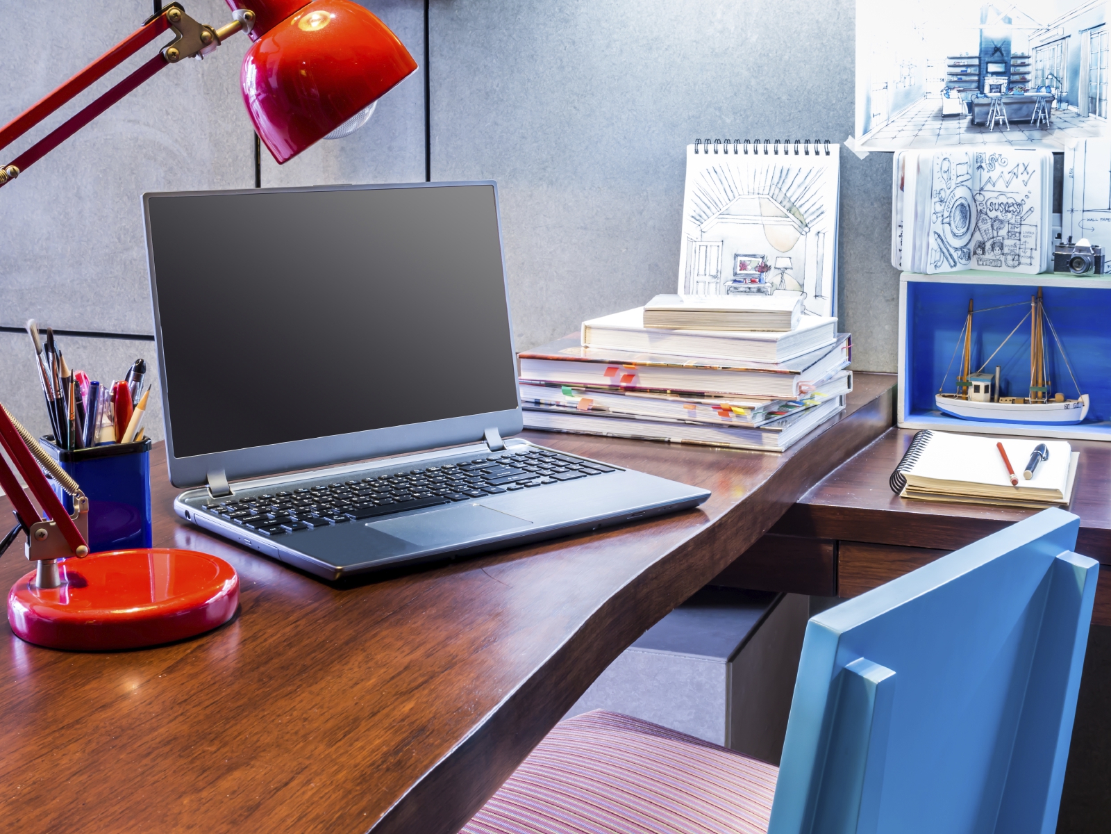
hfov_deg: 38.2
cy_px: 417
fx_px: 1605
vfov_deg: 29.1
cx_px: 556
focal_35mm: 50
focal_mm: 25
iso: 200
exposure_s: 1.6
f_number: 11
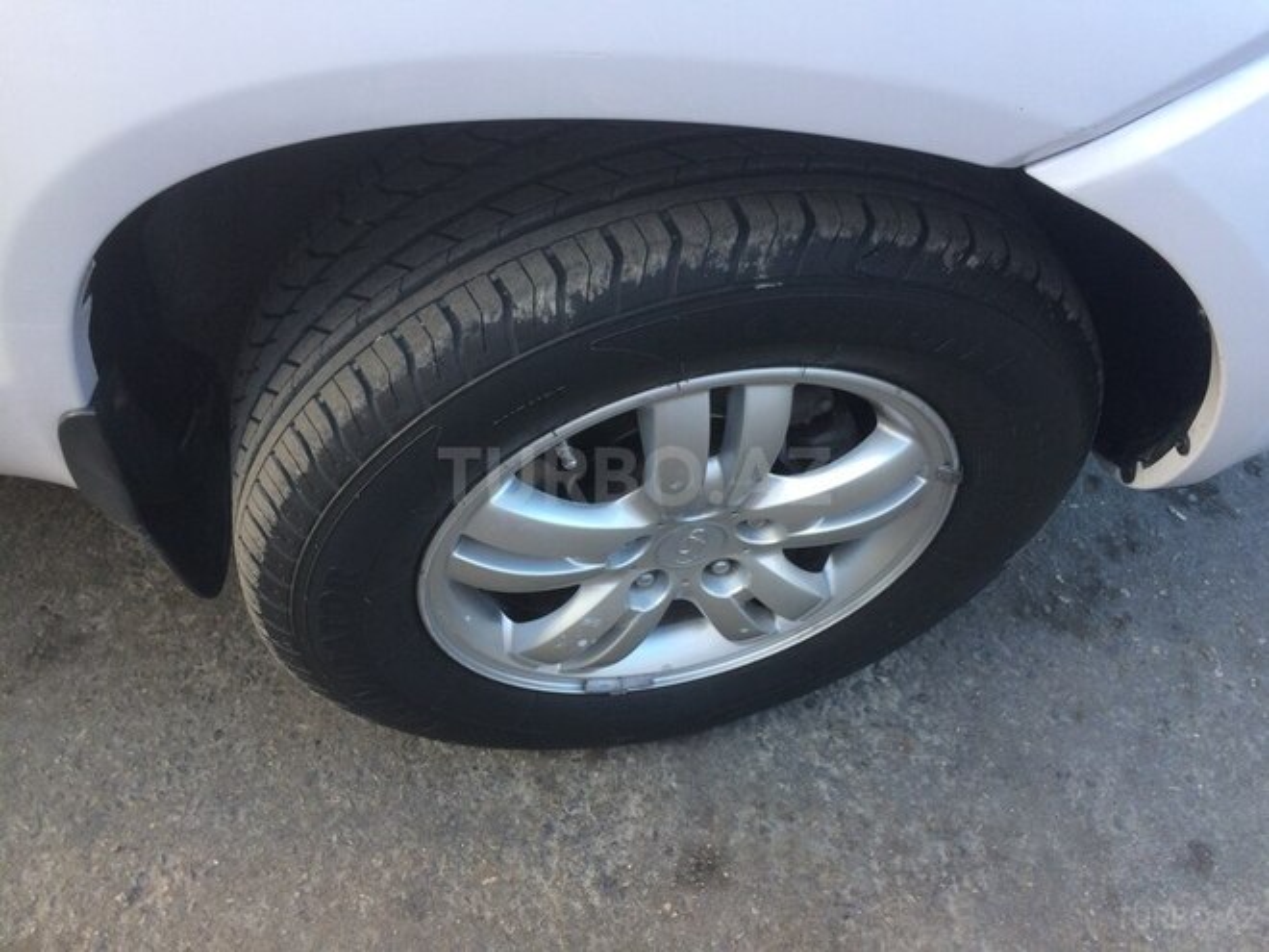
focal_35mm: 29
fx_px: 1063
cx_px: 634
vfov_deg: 48.2
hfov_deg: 61.7
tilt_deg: -55.4
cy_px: 476
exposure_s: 1/50
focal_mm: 4.15
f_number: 2.2
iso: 50
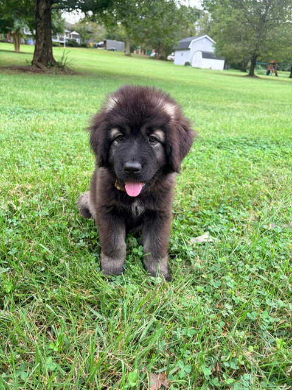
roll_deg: -7.1
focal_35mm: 26
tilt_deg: -20.9
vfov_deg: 67.3
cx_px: 146
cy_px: 195
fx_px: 292
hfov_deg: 53.1
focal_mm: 5.96
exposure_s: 1/245
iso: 40
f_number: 1.6
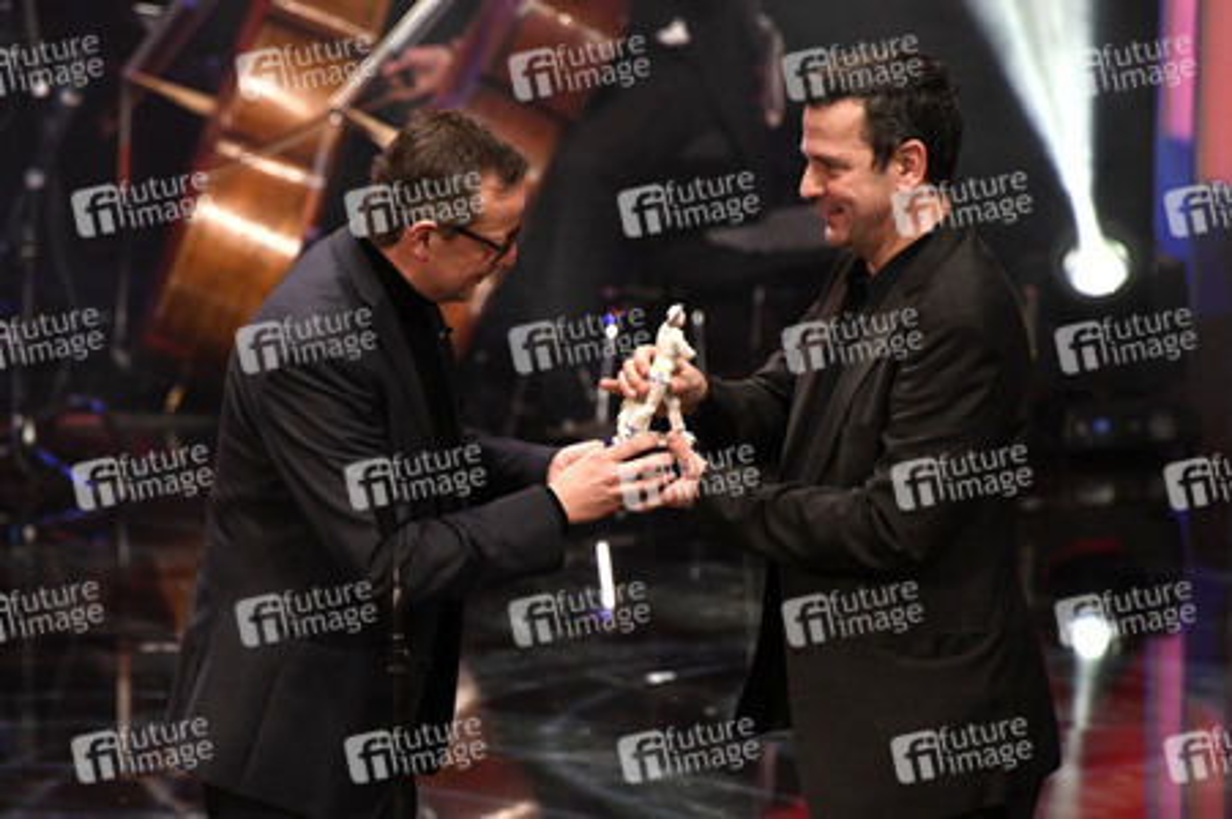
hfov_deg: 6.9
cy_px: 410
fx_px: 10259
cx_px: 616
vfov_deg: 4.6
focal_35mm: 300
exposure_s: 1/160
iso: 3200
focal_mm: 300
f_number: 6.3
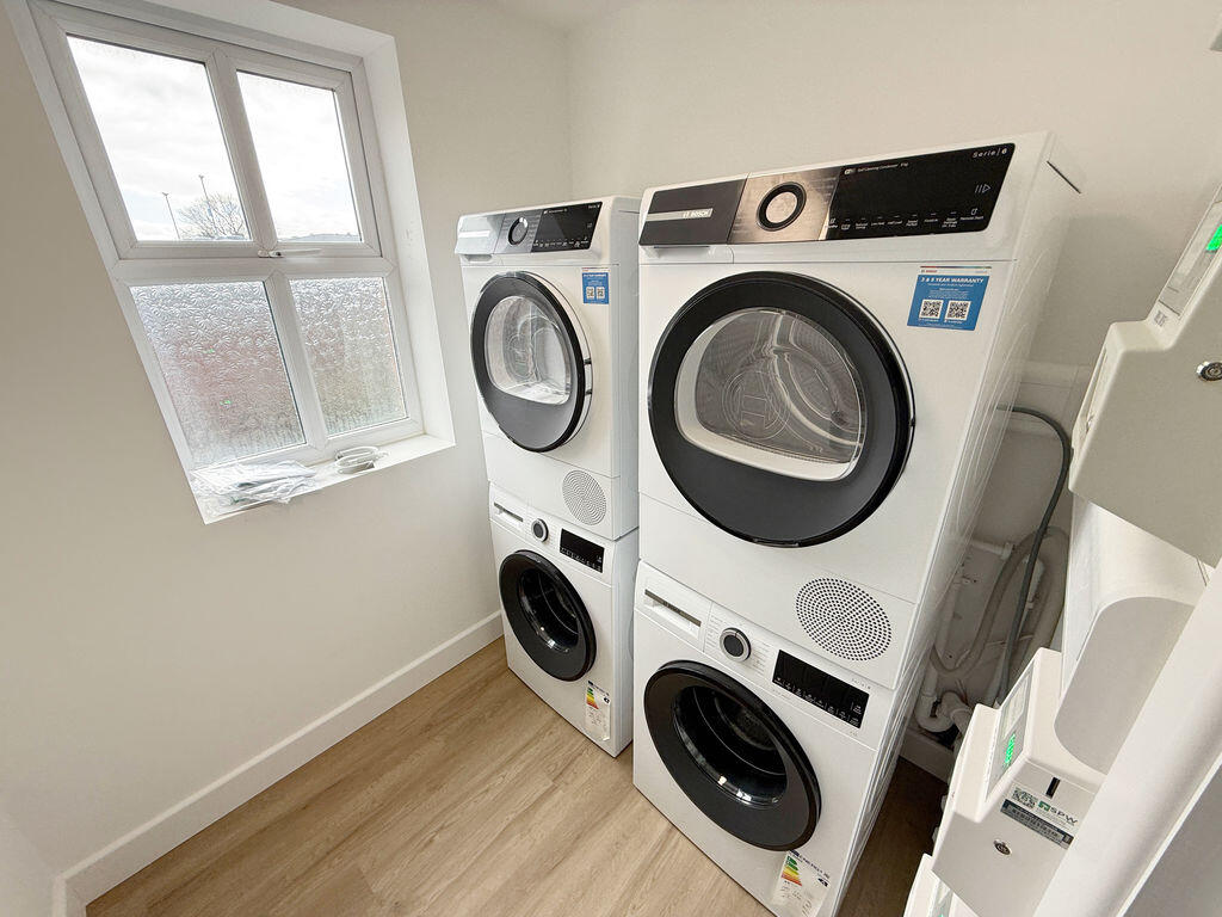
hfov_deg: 102.1
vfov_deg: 85.7
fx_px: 494
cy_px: 458
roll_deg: +1.0
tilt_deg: -21.5
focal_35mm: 14
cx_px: 611
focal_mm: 2.22
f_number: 2.2
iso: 50
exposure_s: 1/125
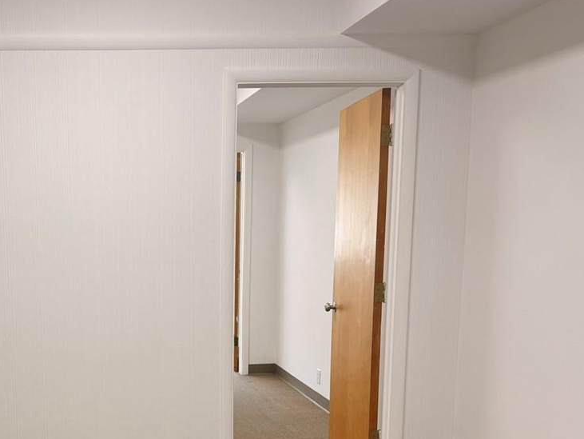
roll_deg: +0.3
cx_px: 113
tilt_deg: -7.5
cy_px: 341
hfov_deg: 42.6
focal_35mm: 42
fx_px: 709
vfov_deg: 33.5
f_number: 1.78
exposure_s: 1/120
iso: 100
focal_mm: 6.76
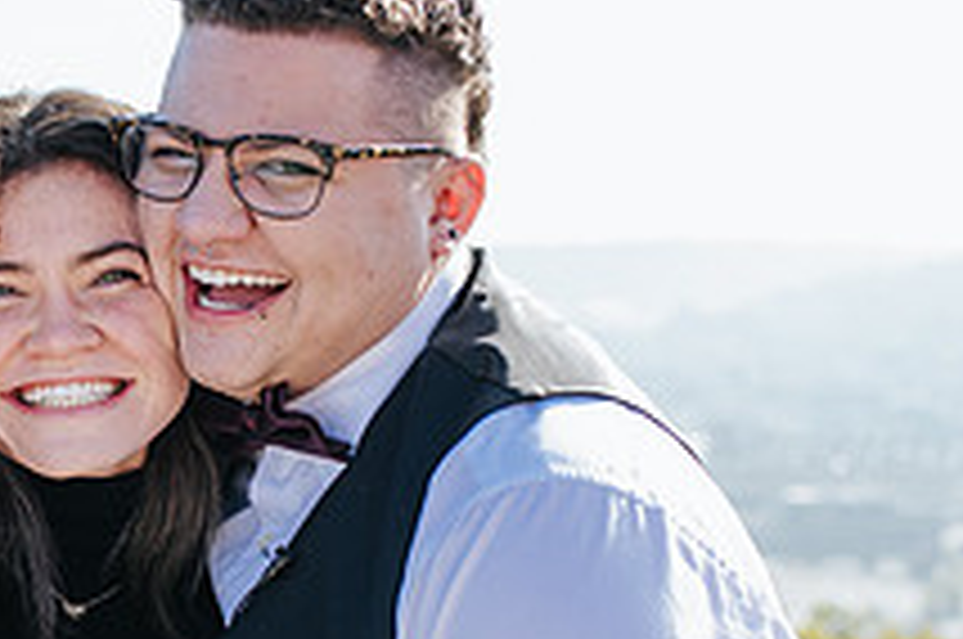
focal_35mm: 97
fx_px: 2591
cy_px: 449
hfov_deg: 20.5
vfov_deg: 14.0
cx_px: 50
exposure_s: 1/1000
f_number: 3.2
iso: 220
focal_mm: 35
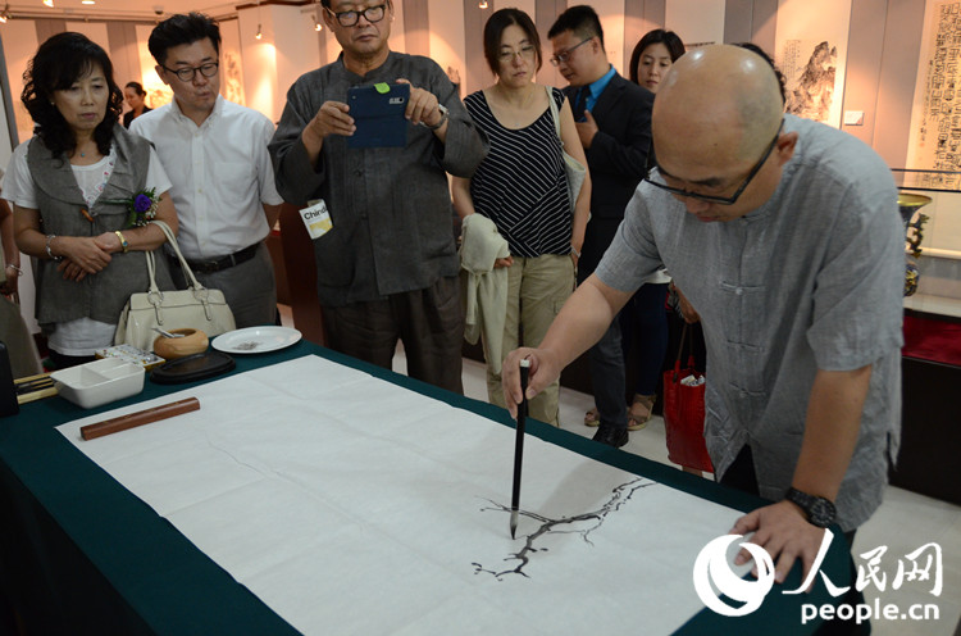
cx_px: 480
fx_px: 799
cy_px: 318
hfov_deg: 62.1
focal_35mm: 30
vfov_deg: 43.4
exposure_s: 1/30
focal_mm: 20
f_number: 3.5
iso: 1400
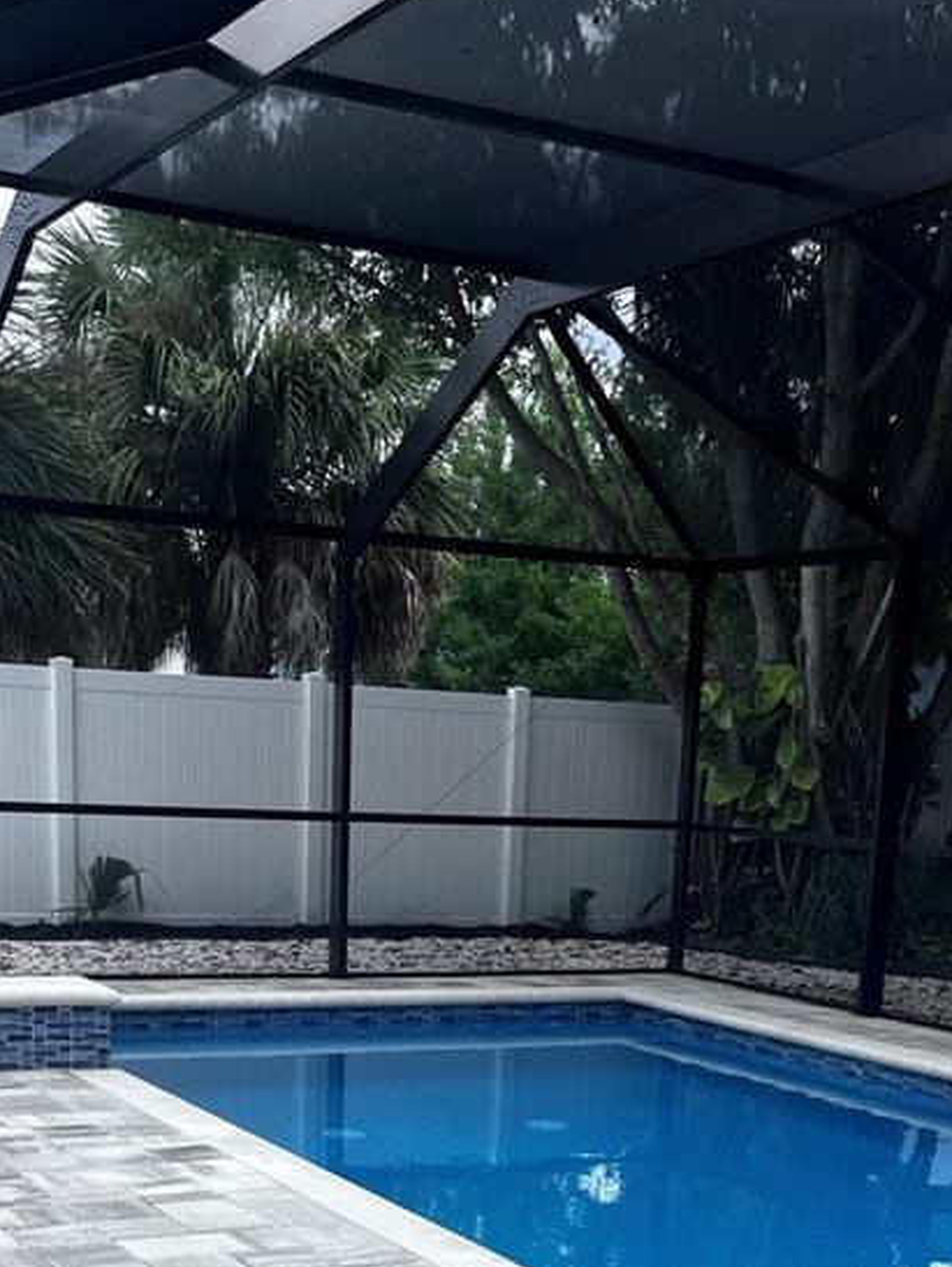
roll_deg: -2.7
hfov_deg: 25.7
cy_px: 1265
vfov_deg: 31.3
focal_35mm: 57
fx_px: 2088
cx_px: 519
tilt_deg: -13.6
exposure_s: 1/858
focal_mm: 5.1
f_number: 1.6
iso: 50
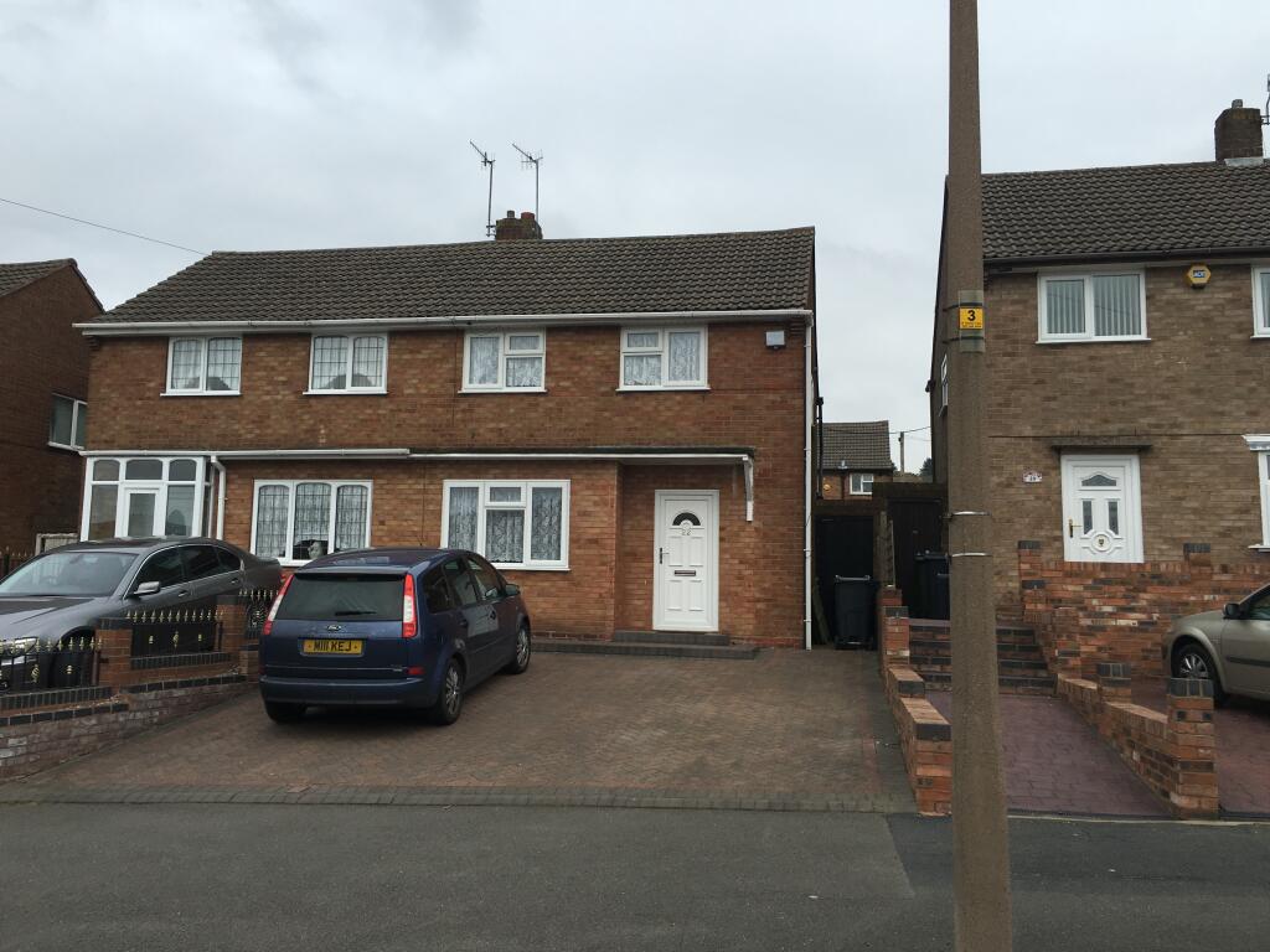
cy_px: 476
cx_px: 635
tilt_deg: +7.7
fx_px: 1064
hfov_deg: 61.7
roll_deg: -1.6
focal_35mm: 29
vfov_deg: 48.2
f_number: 2.2
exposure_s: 1/761
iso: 25
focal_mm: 4.15
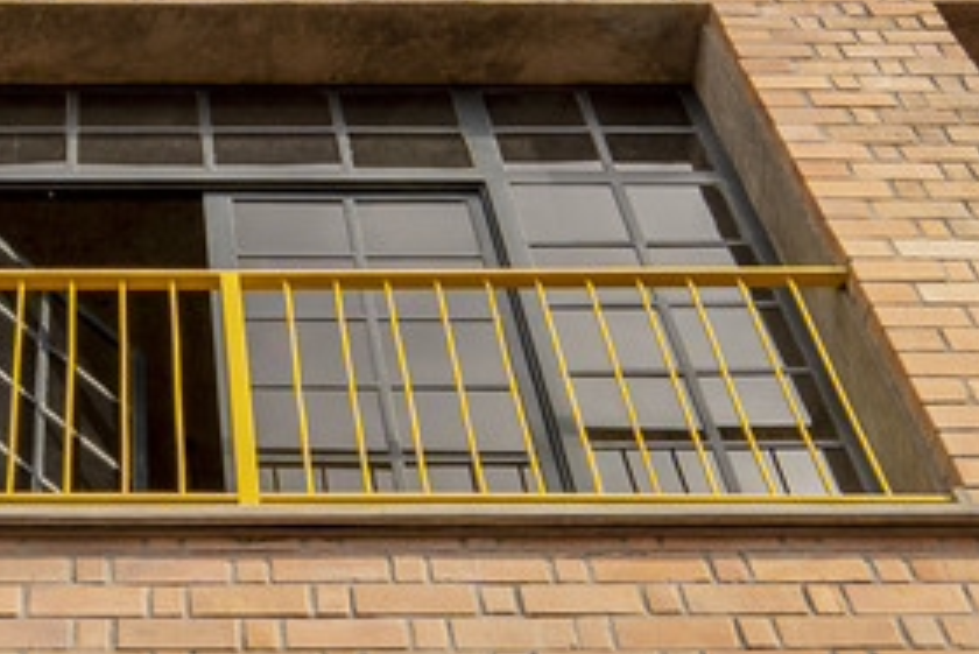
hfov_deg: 20.3
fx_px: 2721
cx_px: 273
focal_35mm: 100
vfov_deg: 13.7
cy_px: 463
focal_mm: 14
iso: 31
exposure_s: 1/320
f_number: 6.3
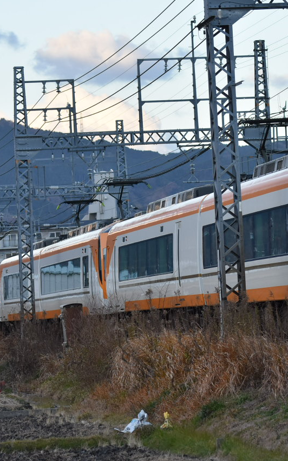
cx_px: 263
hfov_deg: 5.4
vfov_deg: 8.7
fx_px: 3036
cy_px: 230
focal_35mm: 242
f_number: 4
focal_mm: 105
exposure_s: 1/1000
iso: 400
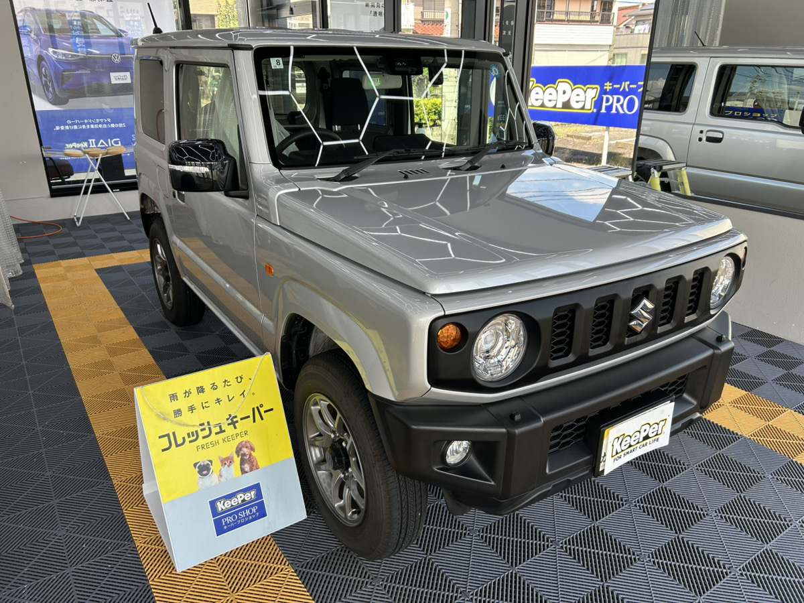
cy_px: 302
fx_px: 604
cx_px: 402
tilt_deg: -21.4
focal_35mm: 26
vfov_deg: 53.1
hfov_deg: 67.3
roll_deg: -0.1
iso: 50
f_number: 1.5
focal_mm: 5.7
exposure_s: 1/466
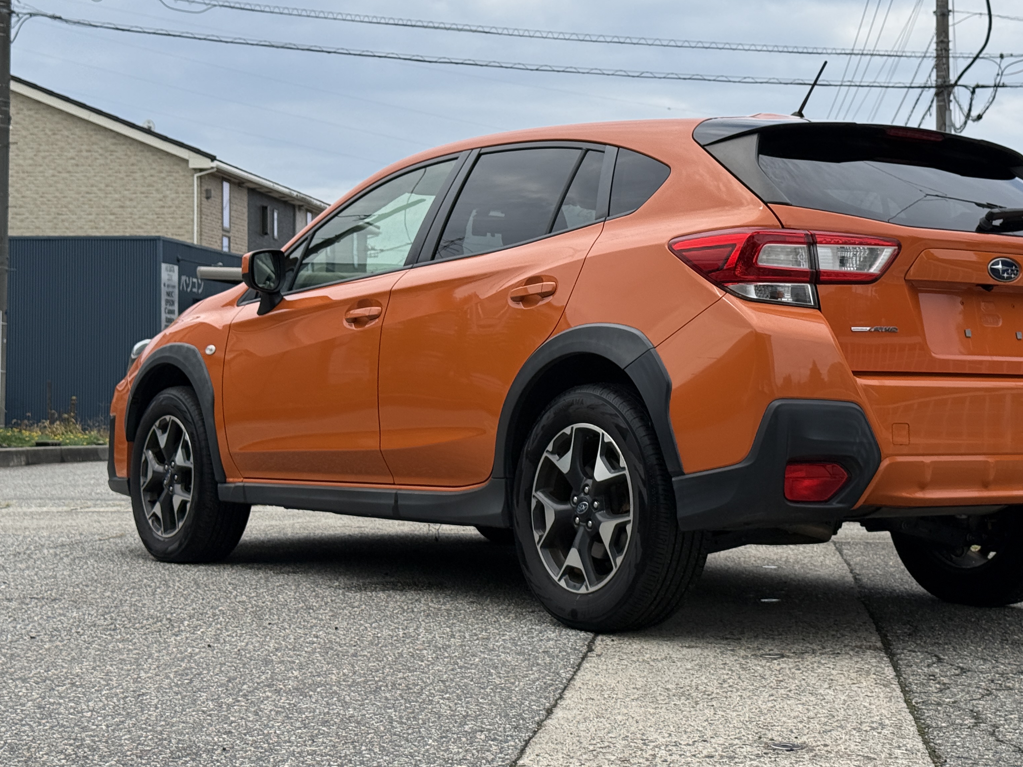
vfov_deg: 23.3
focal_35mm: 63
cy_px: 311
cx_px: 626
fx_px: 1862
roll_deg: +0.2
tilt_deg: +2.1
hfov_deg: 30.6
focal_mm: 6.76
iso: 80
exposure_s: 1/6536
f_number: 1.78
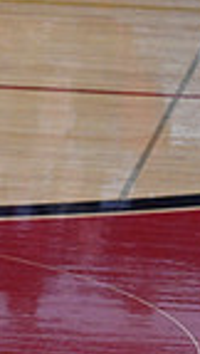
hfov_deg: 2.0
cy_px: 380
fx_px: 5571
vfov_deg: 3.6
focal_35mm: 594
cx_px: -472
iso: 4000
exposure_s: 1/400
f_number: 4
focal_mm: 140
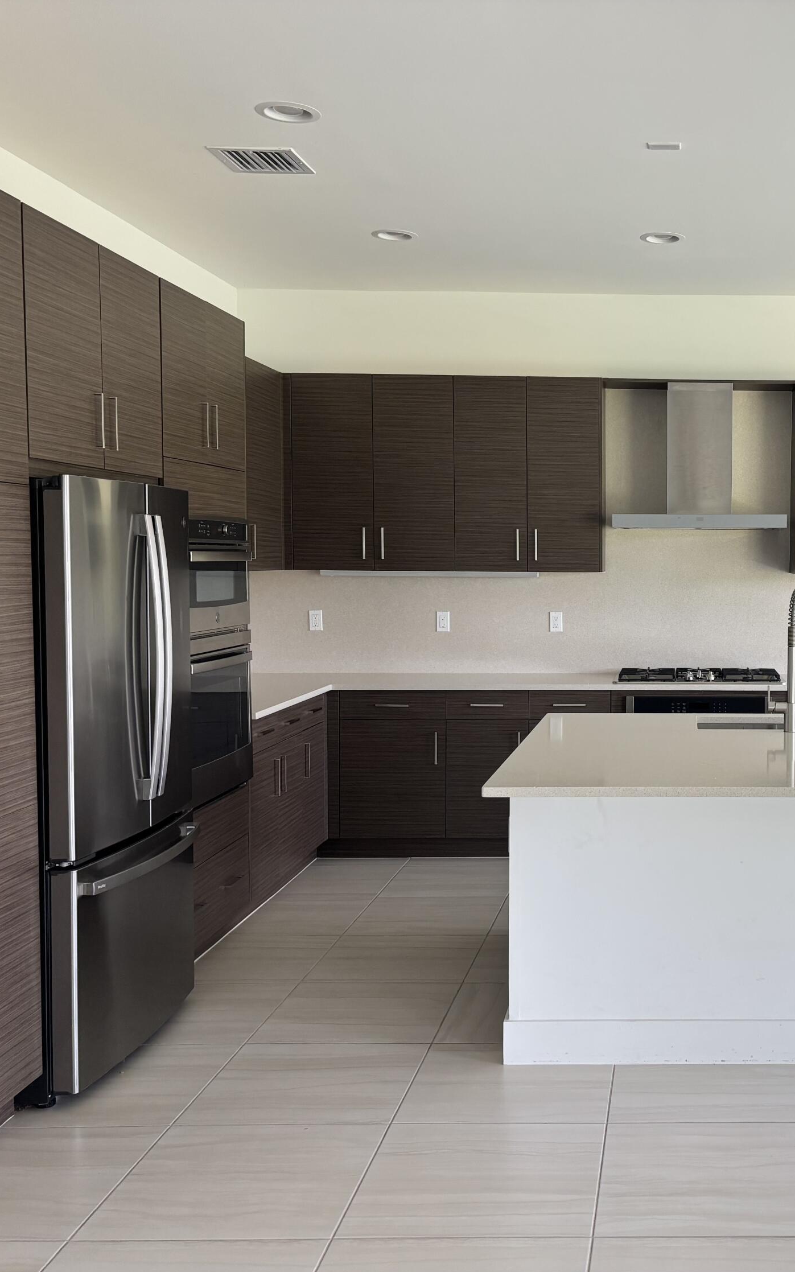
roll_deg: -0.7
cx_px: 696
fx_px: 1283
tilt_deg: -2.8
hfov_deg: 32.9
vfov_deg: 52.7
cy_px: 636
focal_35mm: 37
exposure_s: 1/121
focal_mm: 5.96
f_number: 1.6
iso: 100
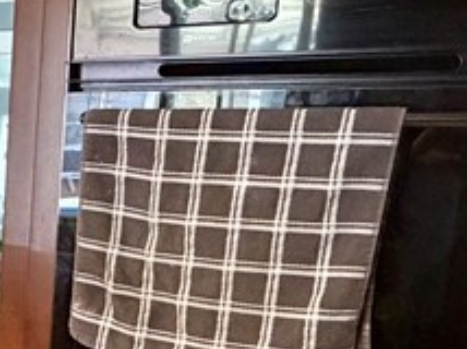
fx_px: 903
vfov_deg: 21.5
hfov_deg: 24.4
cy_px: 305
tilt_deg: -11.1
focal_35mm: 67
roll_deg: -0.7
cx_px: -179
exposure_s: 1/60
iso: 500
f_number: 2.2
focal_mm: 2.22
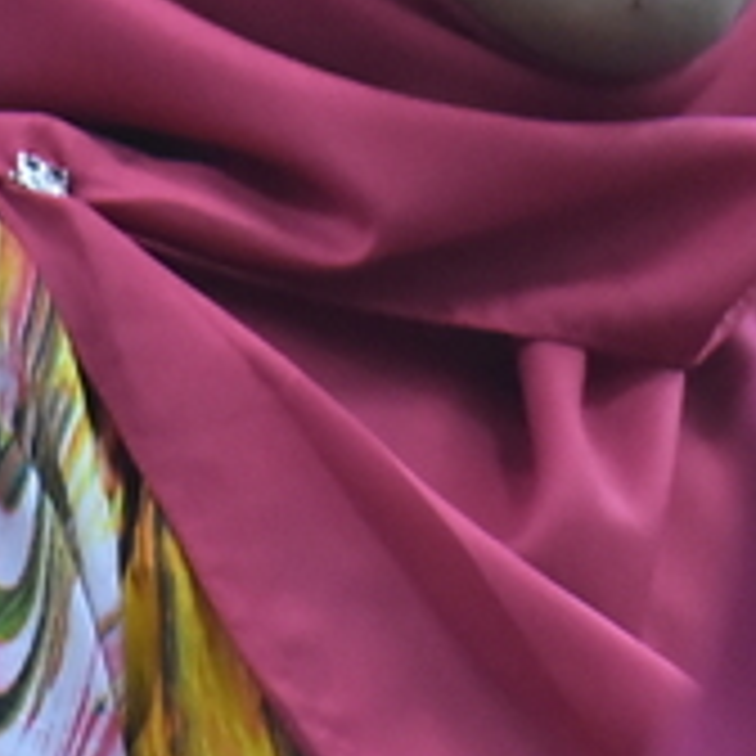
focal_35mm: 1556
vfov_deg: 1.1
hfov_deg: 1.1
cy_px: -461
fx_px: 38447
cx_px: 468
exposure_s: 1/100
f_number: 2.8
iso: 2500
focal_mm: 200
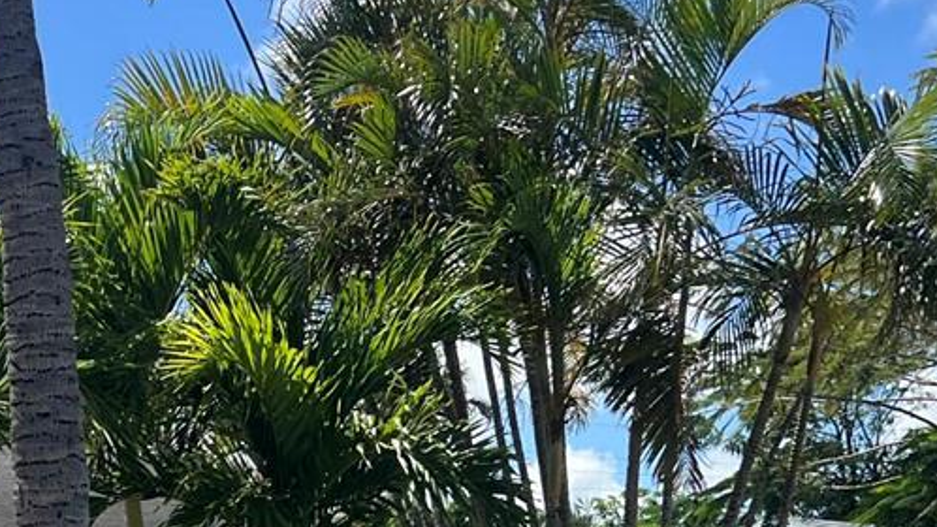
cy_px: 757
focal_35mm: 91
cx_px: 34
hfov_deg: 22.6
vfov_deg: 12.7
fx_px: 2261
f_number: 1.5
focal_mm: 5.7
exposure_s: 1/3257
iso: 50
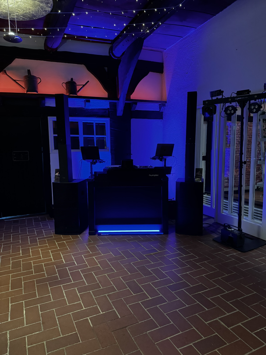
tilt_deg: -6.8
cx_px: 133
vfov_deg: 71.6
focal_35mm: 24
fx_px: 246
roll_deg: +0.5
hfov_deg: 56.8
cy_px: 178
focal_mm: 6.76
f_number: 1.78
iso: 1000
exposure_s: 1/39
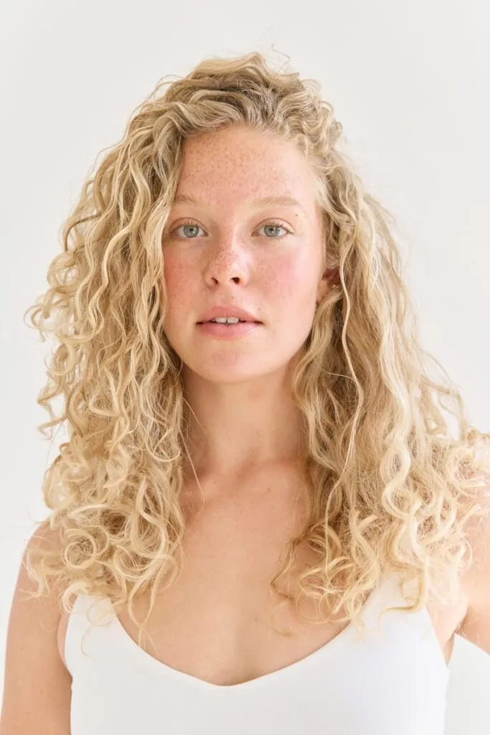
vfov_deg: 32.4
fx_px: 1265
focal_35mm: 62
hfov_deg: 21.9
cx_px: 245
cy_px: 368
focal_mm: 62
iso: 400
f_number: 5.6
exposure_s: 1/125
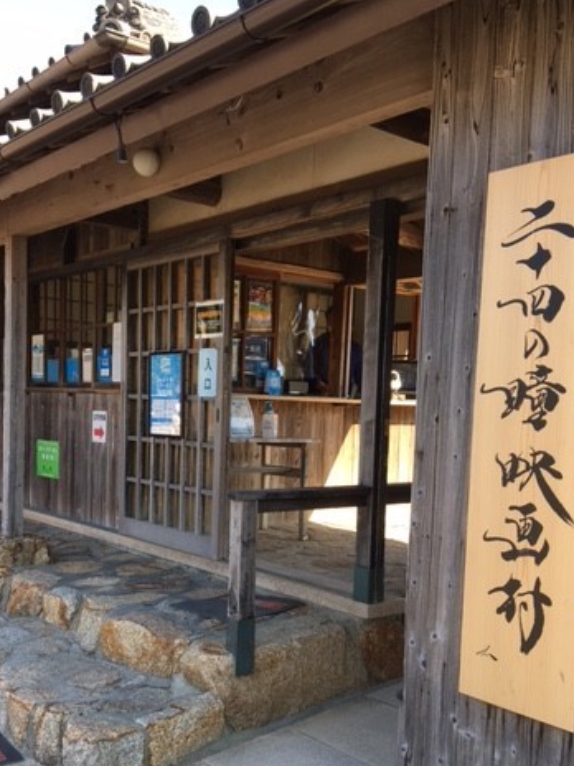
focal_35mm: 40
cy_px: 487
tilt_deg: -4.5
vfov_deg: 46.3
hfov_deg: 36.0
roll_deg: -1.9
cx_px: 285
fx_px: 884
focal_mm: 4.15
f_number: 2.2
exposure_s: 1/222
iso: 25
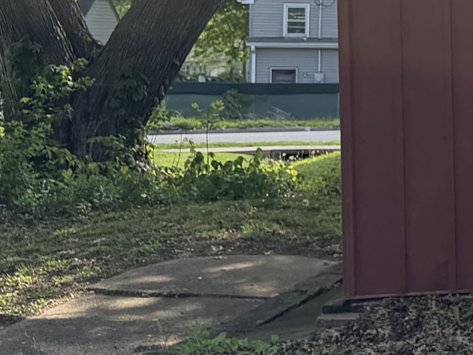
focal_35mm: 125
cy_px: 31
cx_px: 962
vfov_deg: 11.8
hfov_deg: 13.4
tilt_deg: +0.0
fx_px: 1708
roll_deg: -0.7
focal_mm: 6.76
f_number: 1.78
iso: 100
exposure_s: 1/992
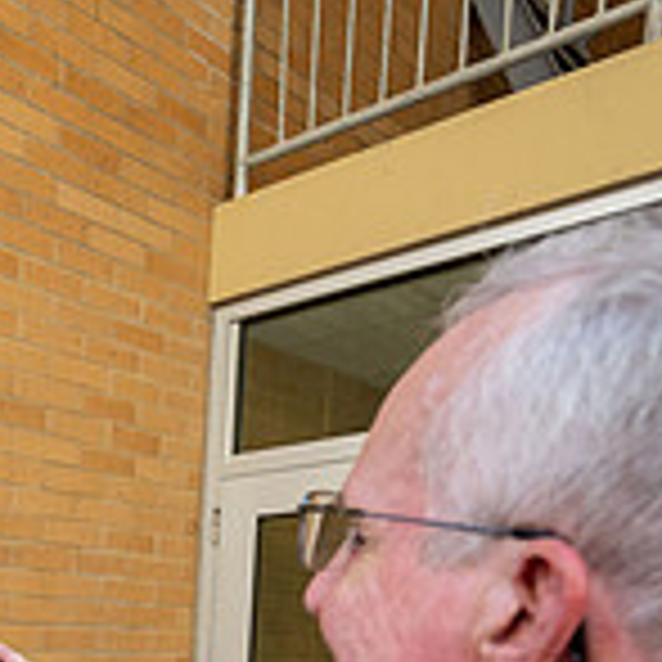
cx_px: -162
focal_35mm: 47
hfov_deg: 30.0
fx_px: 1017
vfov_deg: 30.5
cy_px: 799
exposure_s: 1/500
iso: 1000
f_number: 5
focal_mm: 14
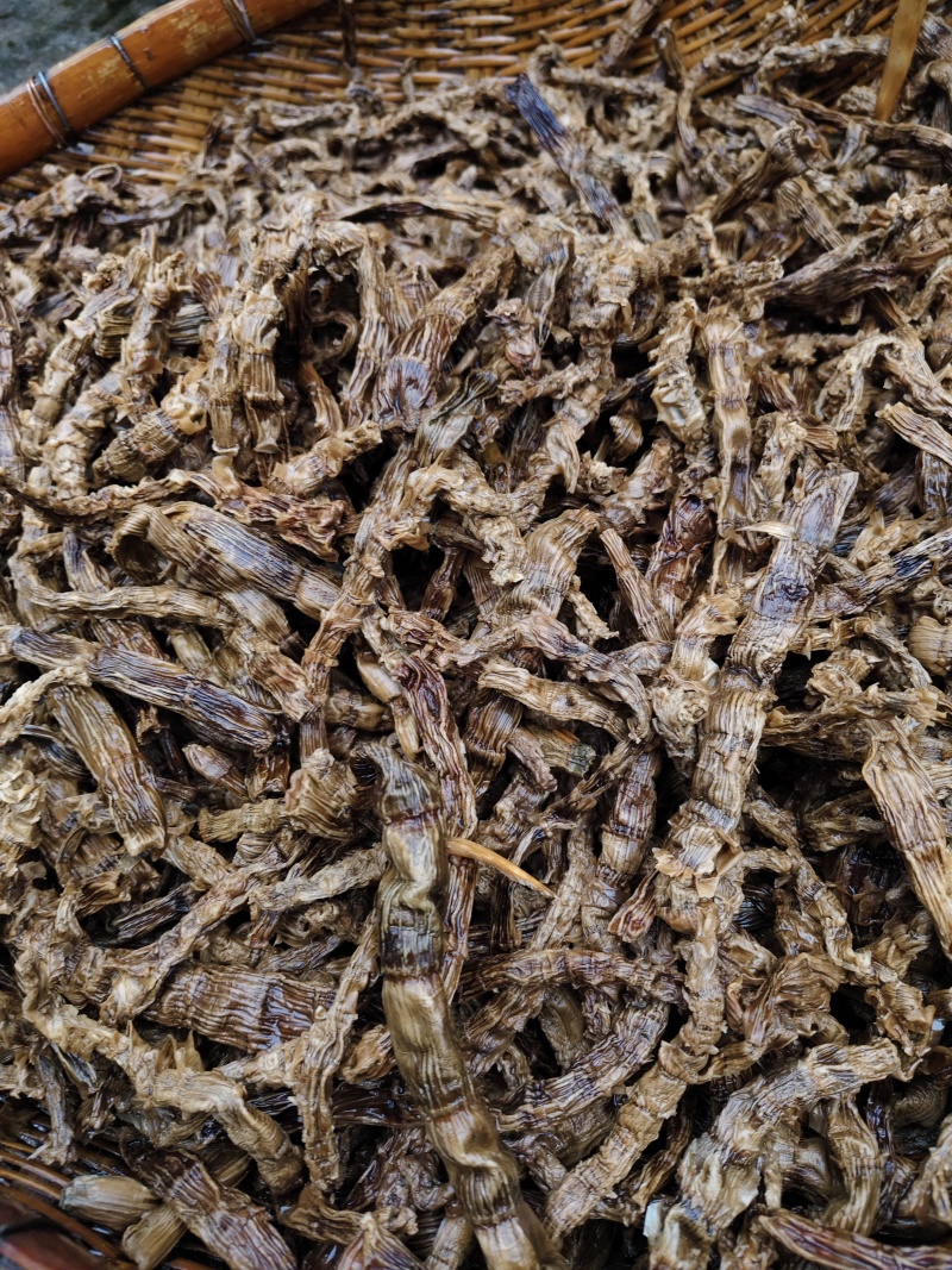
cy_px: 635
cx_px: 476
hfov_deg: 58.9
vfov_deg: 73.9
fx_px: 844
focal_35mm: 23
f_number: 1.88
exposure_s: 1/100
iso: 189
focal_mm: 5.56
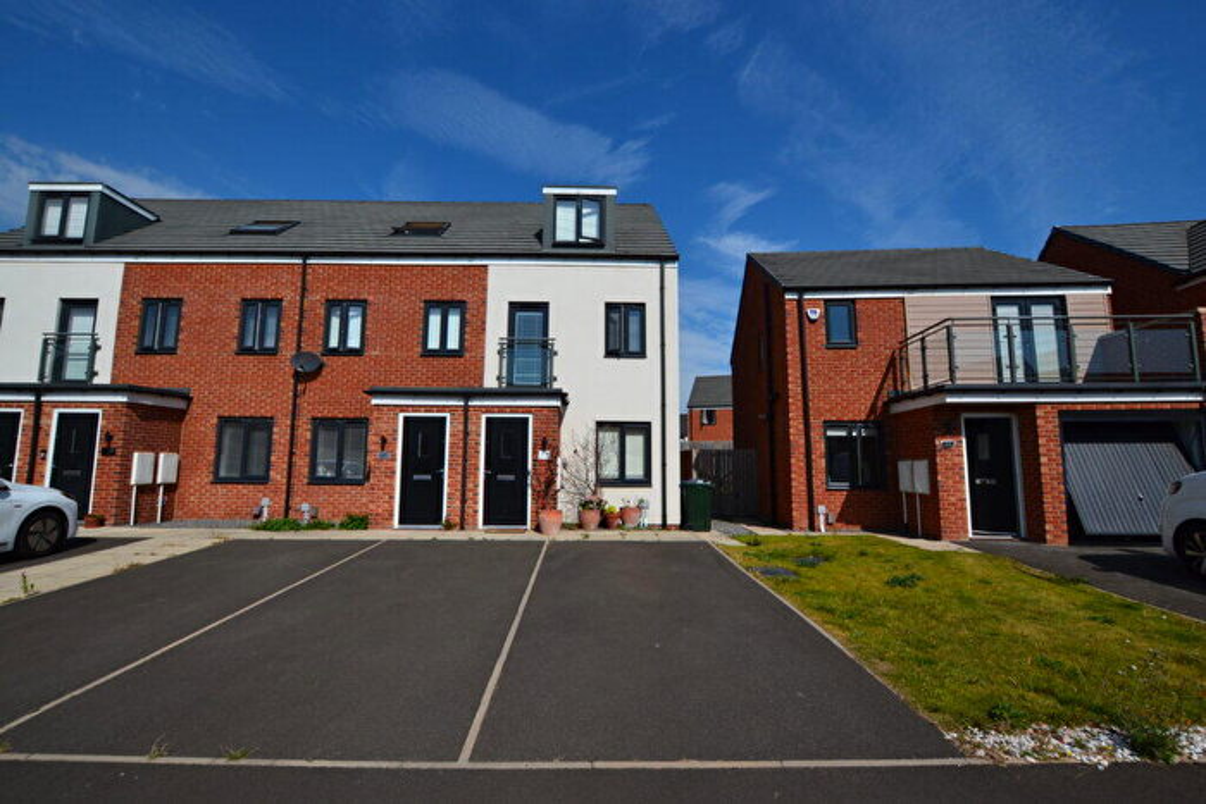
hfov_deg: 100.4
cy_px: 402
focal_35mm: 15
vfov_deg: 77.4
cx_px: 603
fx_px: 503
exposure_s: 1/500
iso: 220
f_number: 11
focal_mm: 10
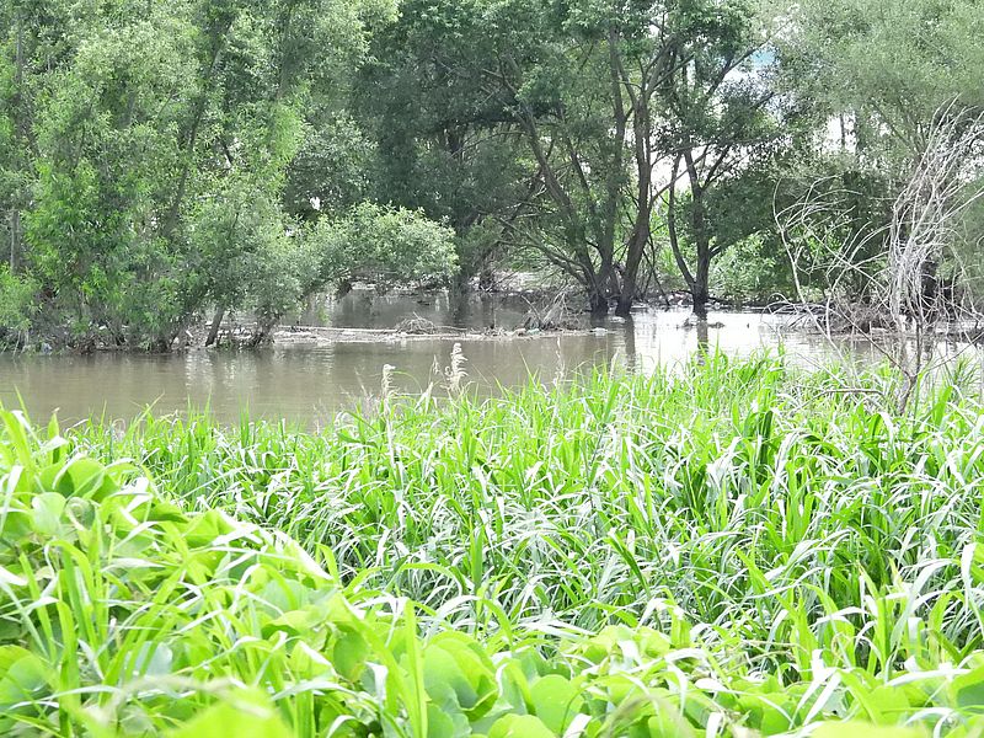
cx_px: 492
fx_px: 5259
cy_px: 369
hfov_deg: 10.7
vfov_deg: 8.0
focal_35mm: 185
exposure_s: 1/1600
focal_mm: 33
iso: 1600
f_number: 4.5
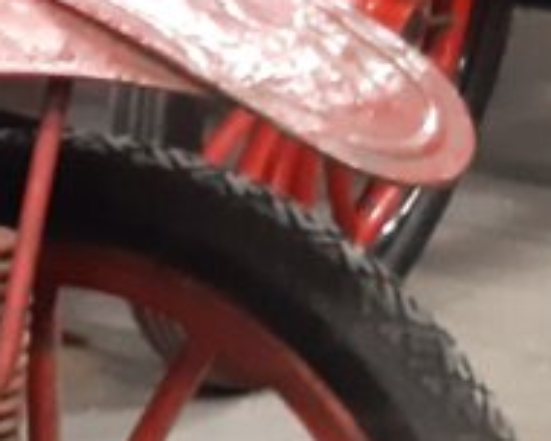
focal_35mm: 171
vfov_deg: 8.9
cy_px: 516
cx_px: -1177
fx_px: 2789
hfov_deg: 8.9
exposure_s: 1/30
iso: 400
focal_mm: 3.93
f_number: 1.7
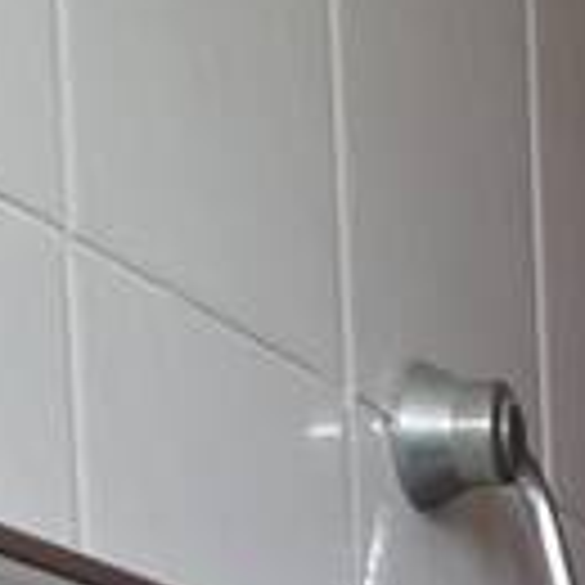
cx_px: 1143
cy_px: 1539
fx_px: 3499
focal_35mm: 183
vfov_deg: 8.5
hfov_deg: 9.0
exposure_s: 1/50
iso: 160
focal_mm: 4.6
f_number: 2
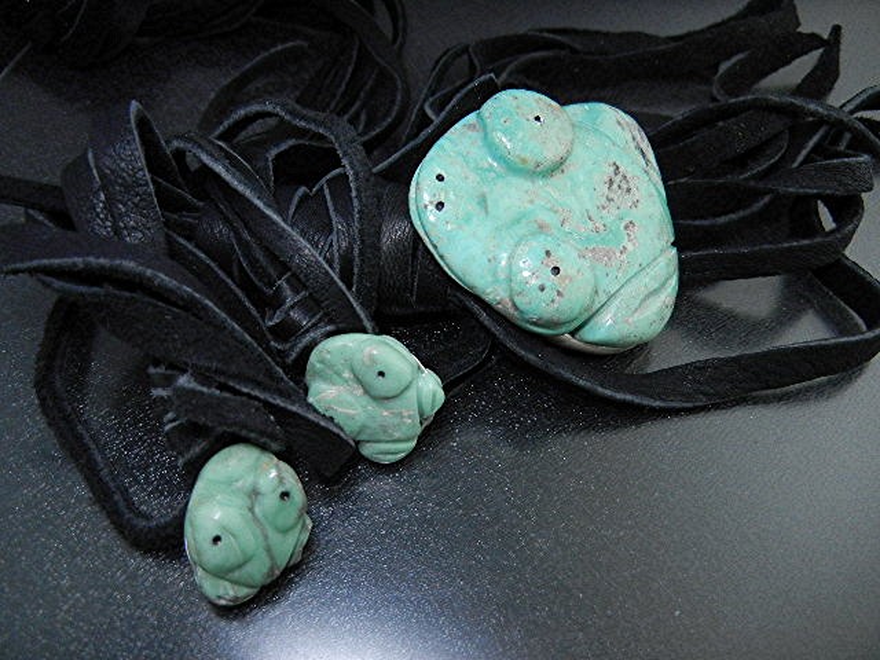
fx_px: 763
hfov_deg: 60.0
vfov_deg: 46.8
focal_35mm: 30
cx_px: 440
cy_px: 330
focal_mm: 5.4
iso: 684
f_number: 7
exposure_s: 1/30
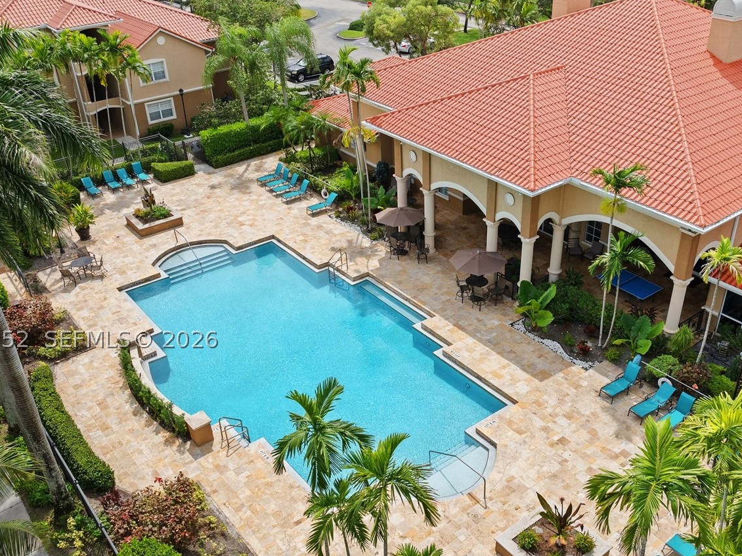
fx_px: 728
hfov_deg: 53.8
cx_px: 419
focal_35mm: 34
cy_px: 339
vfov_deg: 41.5
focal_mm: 12.29
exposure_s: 1/800
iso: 130
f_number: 2.8
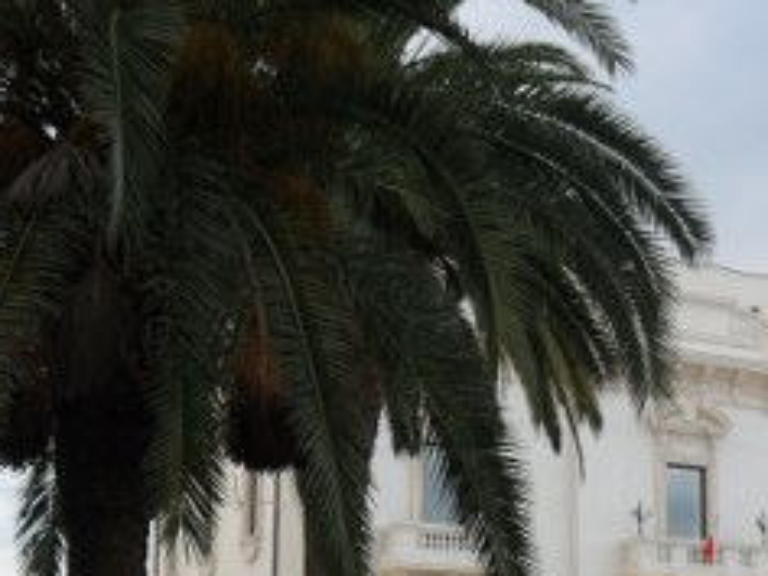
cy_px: 514
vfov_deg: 21.5
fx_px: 1486
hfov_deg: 28.6
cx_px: 552
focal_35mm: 67
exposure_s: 1/45
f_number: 4
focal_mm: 6.6
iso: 200
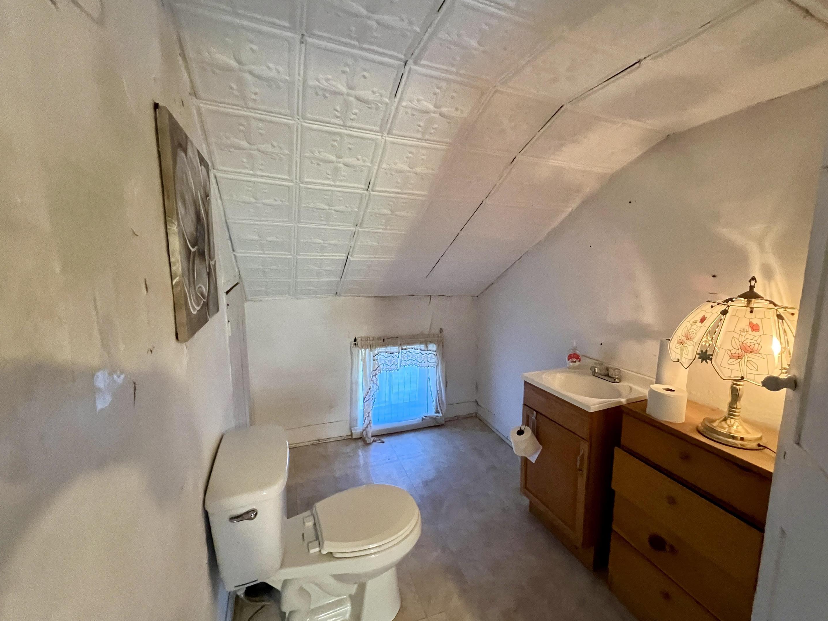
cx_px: 435
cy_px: 310
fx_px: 335
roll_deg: -1.6
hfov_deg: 102.0
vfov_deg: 85.7
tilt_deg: -6.9
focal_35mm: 14
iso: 800
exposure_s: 1/60
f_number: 1.8
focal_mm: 1.57
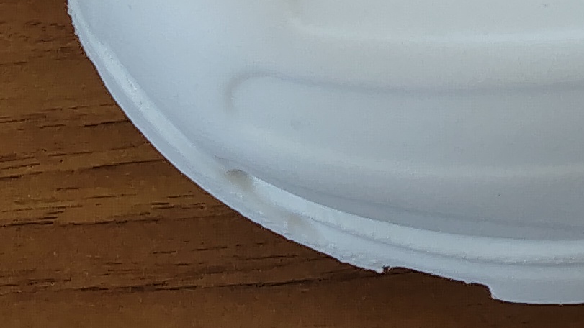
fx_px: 2044
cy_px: -750
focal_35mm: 132
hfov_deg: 15.3
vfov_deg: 7.7
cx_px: 801
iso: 690
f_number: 1.8
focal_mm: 5.56
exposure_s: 1/120
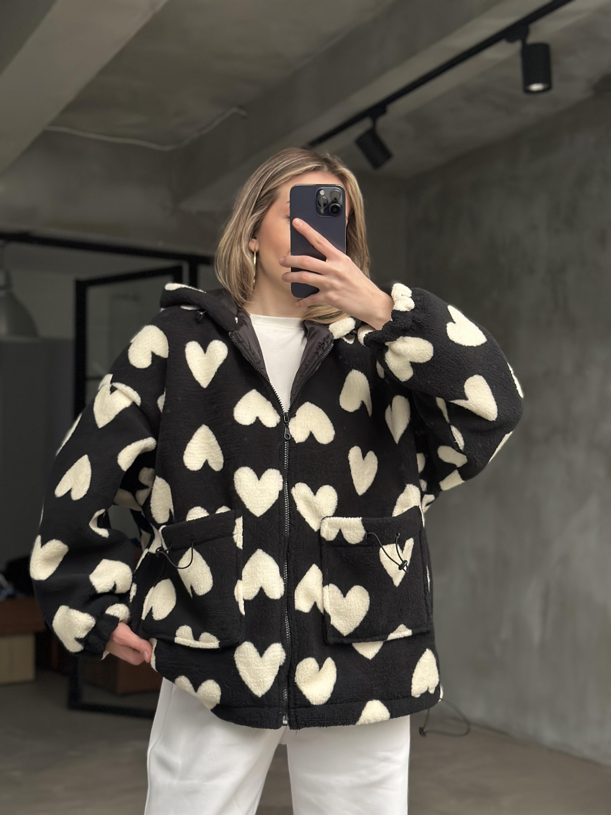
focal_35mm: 48
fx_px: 1130
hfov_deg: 30.3
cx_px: 306
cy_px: 408
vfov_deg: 39.7
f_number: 1.78
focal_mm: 6.86
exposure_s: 1/33
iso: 500
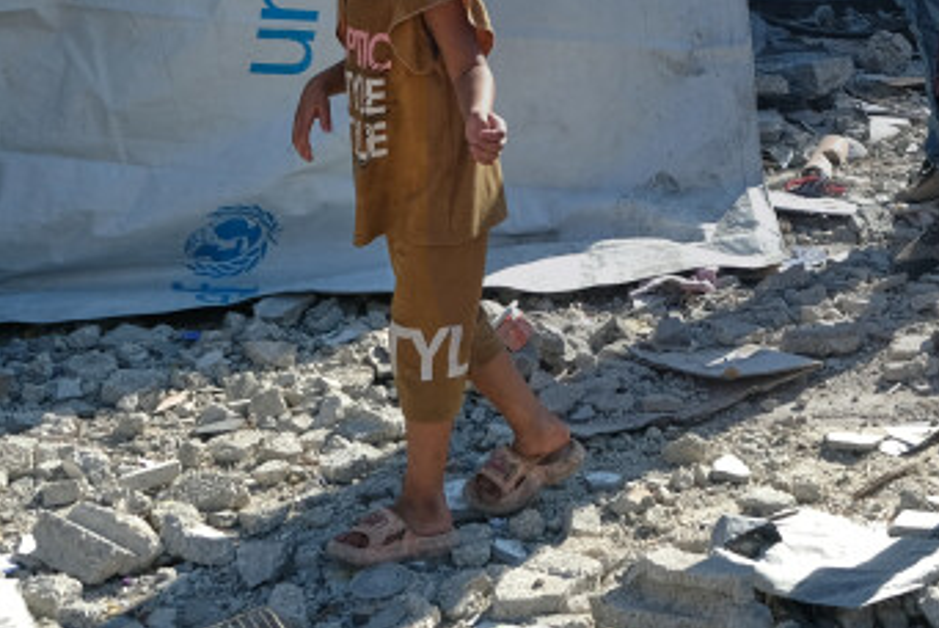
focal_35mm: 105
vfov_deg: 12.6
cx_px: 1099
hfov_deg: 18.5
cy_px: -238
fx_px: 2741
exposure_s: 1/500
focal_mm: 23
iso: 100
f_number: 4.5
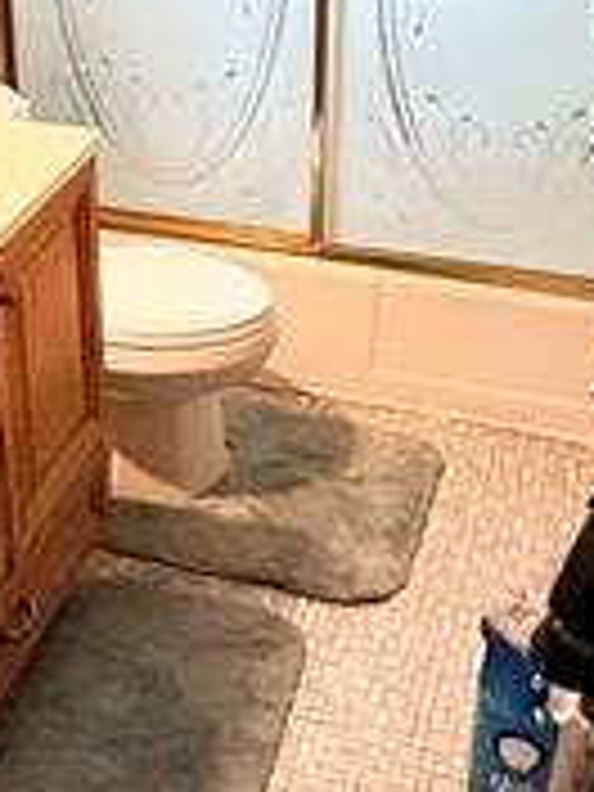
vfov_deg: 31.1
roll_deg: +1.2
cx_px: 153
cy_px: 194
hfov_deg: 23.8
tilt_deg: -23.7
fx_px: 1396
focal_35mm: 61
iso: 500
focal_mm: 2.22
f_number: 2.2
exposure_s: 1/60
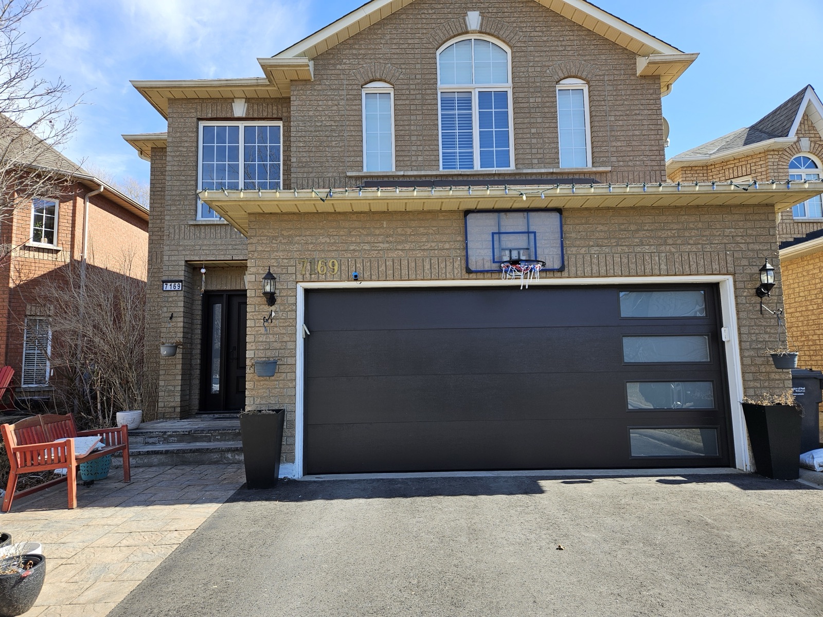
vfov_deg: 58.9
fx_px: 547
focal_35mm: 23
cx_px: 412
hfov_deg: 73.9
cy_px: 308
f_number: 1.8
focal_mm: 5.4
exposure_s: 1/666
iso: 25
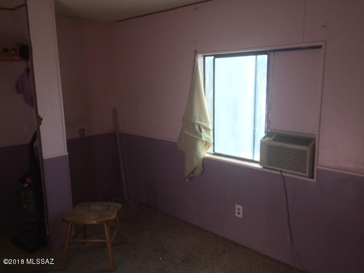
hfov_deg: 61.7
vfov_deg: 48.2
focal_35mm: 29
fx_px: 305
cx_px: 182
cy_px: 136
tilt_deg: -11.9
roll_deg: +0.1
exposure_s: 1/60
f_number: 2.2
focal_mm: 4.15
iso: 50
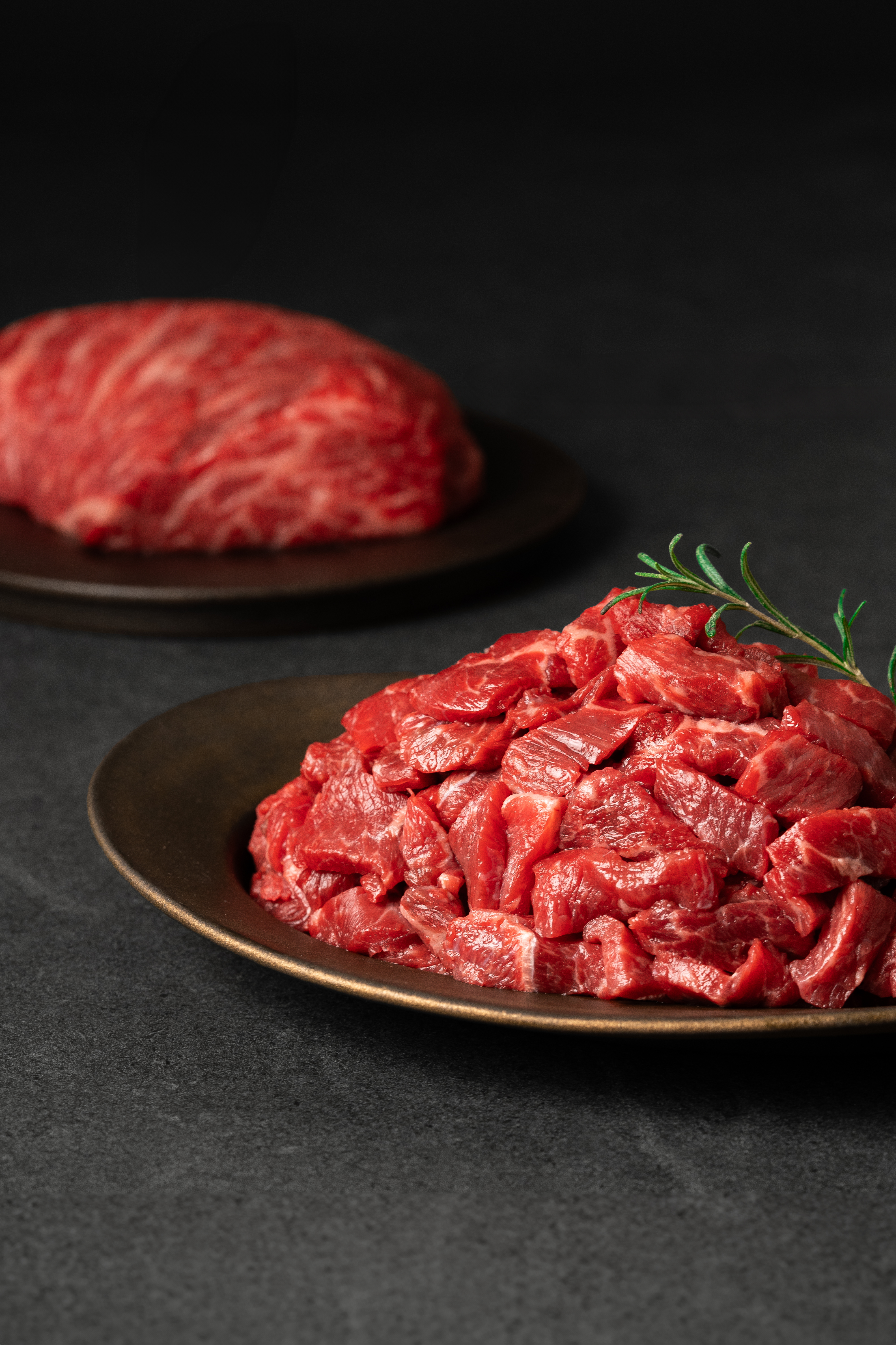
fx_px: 3360
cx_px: 448
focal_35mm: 90
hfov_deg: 15.2
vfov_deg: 22.6
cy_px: 672
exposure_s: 1/50
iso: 400
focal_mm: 90
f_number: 8
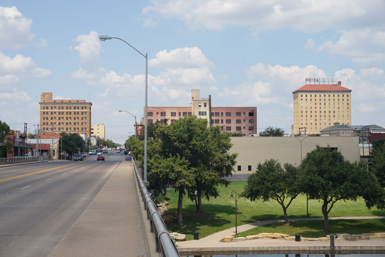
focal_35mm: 58
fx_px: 626
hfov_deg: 34.2
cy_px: 128
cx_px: 192
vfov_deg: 23.2
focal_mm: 39
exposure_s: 1/160
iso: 100
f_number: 11
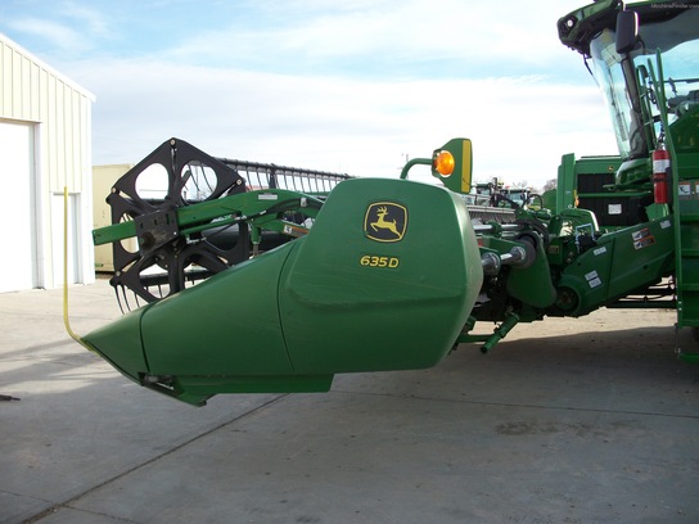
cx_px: 350
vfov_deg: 40.7
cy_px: 262
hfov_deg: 52.6
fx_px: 707
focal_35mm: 35
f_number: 3.1
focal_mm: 6.3
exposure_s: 1/400
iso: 80
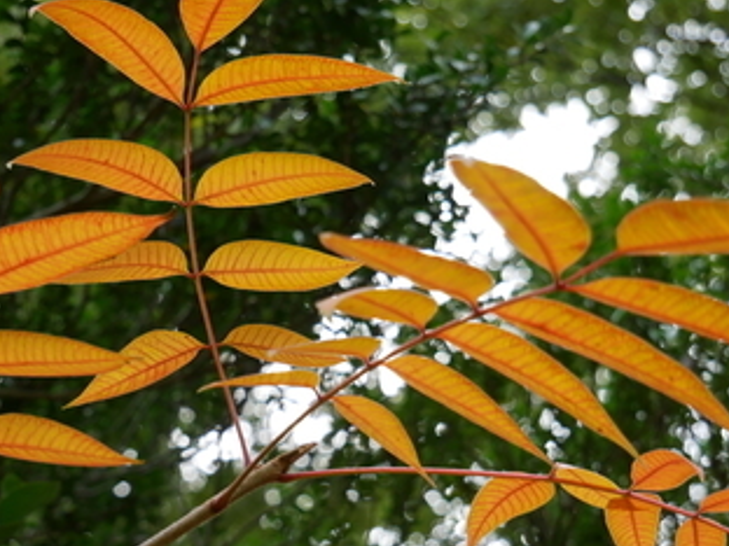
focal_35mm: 104
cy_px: 396
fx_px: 2190
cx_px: 332
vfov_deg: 14.2
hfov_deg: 18.9
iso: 200
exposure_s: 1/100
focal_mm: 27
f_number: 4.6
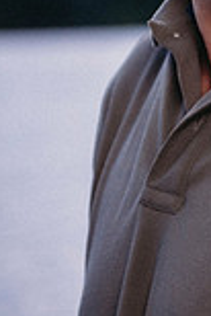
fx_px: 2307
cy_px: -36
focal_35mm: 263
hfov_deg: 5.0
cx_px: 569
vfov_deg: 7.8
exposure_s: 1/160
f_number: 2.8
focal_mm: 70
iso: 200
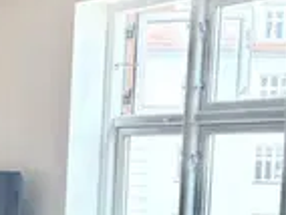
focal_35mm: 117
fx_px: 968
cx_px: -288
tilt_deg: -3.9
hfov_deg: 14.1
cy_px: 247
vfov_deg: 12.4
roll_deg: +0.0
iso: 125
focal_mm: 5.96
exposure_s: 1/134
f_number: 1.6
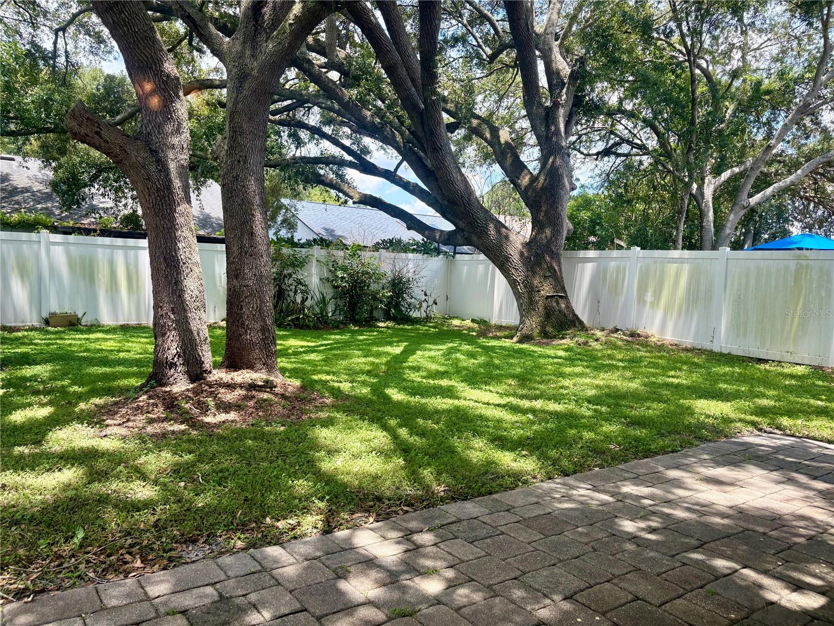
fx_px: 626
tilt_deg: -3.1
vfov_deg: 53.1
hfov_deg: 67.3
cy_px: 313
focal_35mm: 26
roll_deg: -2.4
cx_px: 417
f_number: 1.6
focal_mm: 5.96
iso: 64
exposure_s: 1/654
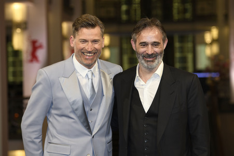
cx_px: 117
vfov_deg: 11.8
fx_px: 753
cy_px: 78
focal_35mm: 116
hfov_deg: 17.7
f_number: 4.5
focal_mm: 116
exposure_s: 1/320
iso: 1000
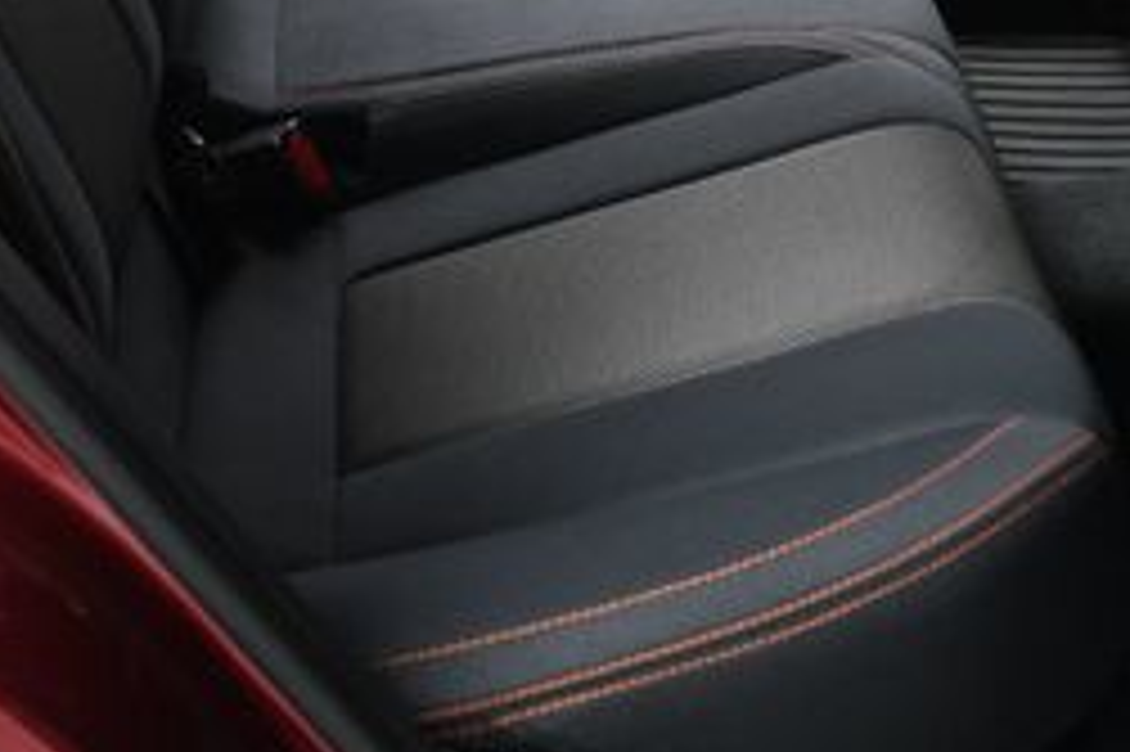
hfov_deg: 24.2
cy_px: -126
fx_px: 2635
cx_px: 635
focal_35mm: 84
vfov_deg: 15.7
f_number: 4.5
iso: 100
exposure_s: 1/160
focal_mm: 22
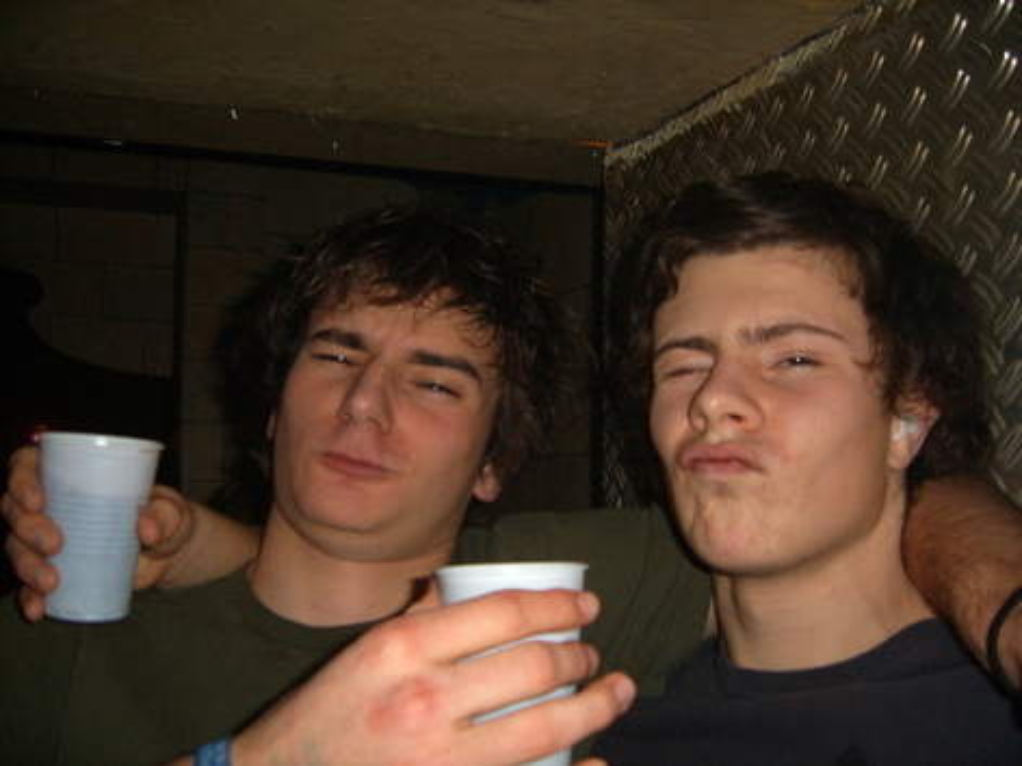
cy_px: 383
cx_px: 511
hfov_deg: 52.6
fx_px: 1033
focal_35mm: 35
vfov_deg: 40.7
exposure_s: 1/30
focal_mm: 5.8
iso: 100
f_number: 2.8
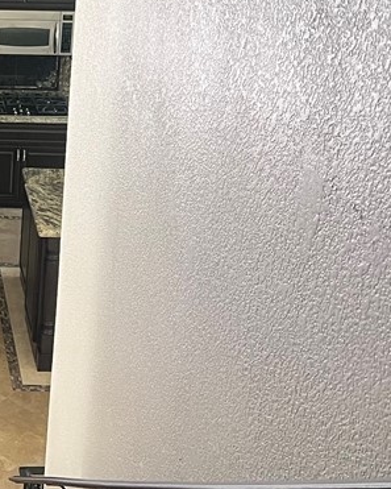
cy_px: 45
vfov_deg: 26.2
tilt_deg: -15.9
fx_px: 1012
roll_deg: -0.6
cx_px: -107
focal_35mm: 70
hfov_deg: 20.2
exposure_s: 1/60
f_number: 1.5
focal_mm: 5.7
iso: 160
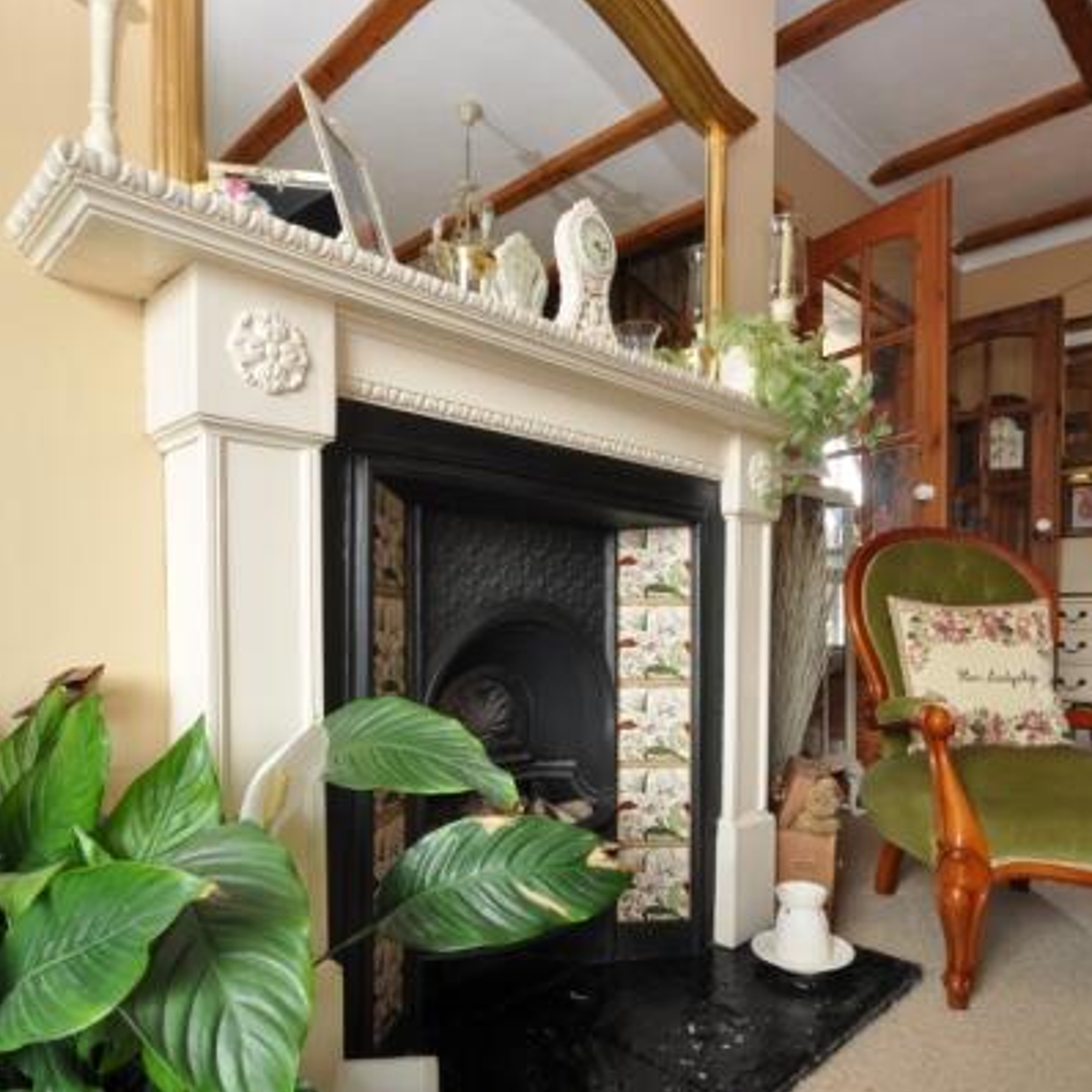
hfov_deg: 72.0
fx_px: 749
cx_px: 593
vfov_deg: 72.0
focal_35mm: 21
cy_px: 593
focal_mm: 10
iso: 200
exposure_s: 1
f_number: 11
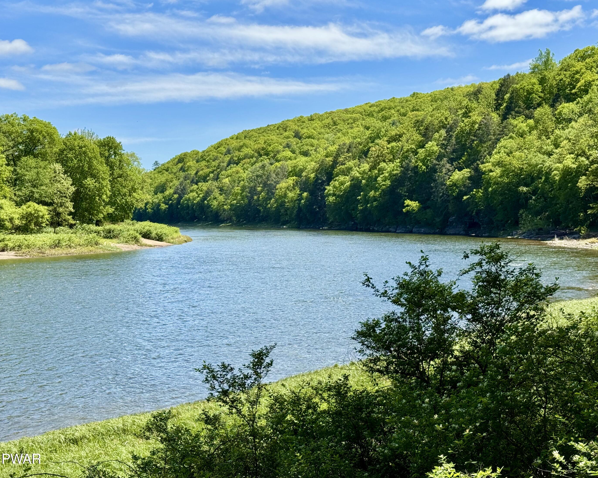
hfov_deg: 36.6
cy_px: 237
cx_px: 281
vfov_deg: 29.7
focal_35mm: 51
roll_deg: +1.1
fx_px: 903
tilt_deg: -1.5
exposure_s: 1/3817
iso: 64
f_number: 1.78
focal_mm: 6.76
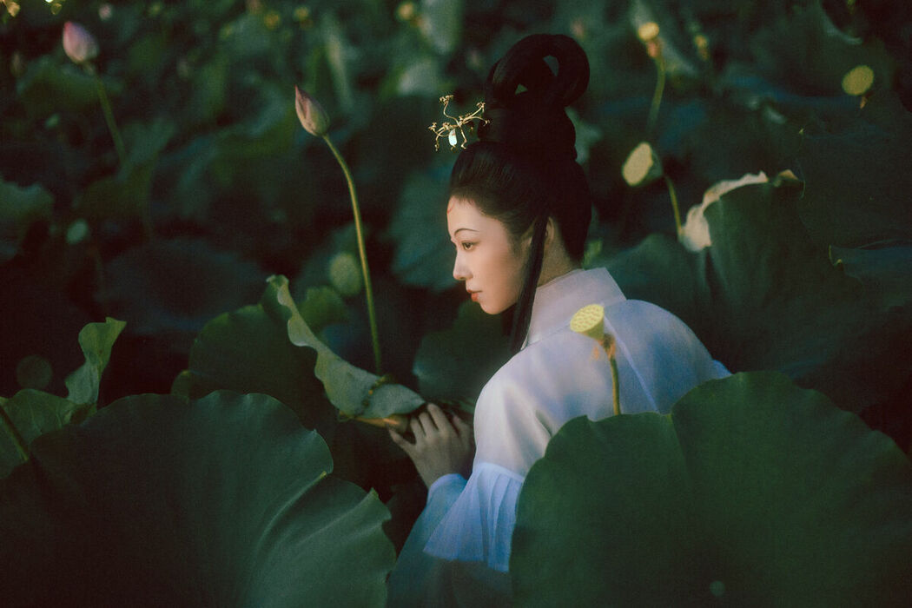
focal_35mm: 50
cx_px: 456
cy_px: 304
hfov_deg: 39.6
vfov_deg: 27.0
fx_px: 1267
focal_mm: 50
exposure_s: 1/160
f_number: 1.8
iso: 4000
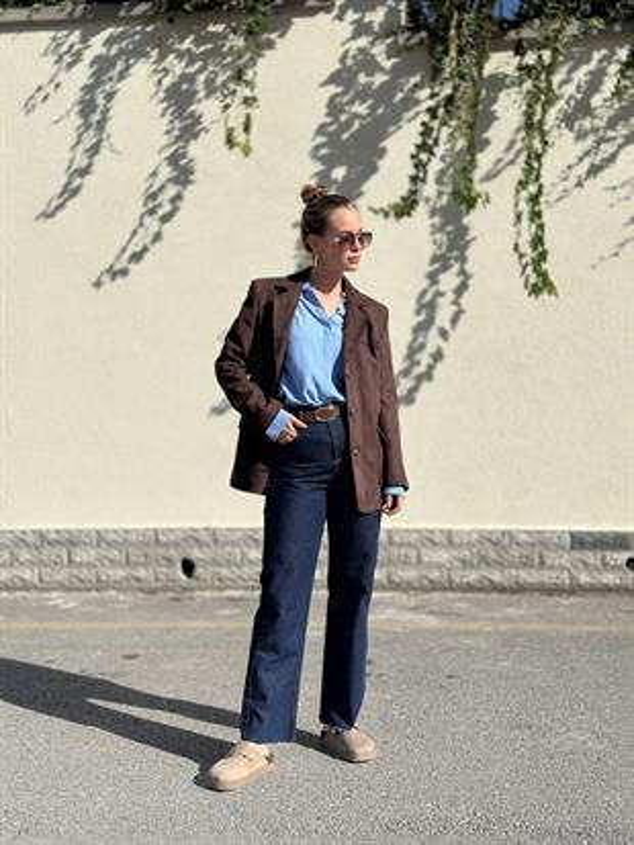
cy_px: 422
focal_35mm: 48
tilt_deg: -1.1
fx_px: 1172
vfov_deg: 39.6
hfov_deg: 30.3
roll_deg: +1.1
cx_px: 317
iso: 100
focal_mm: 6.86
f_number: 1.78
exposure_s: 1/10870
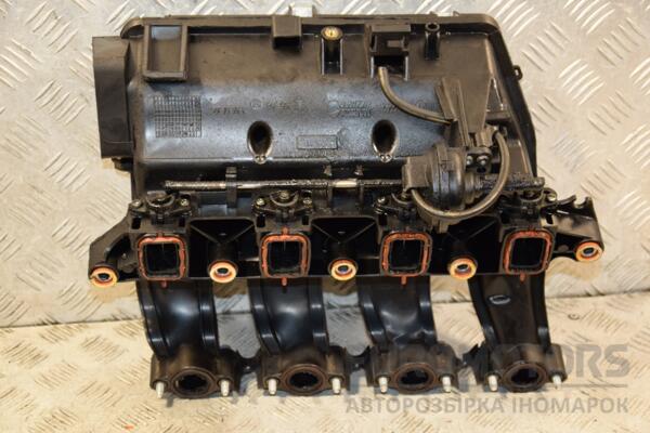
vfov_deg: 18.2
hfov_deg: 27.0
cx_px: 325
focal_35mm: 75
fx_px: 1354
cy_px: 216
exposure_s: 1/100
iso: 800
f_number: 5
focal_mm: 50
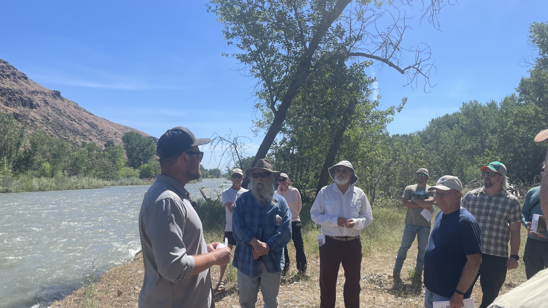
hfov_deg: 66.1
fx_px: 421
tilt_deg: -2.9
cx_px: 279
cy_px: 200
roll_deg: -0.7
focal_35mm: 29
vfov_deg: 39.8
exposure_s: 1/2747
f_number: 1.6
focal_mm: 4.2
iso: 32
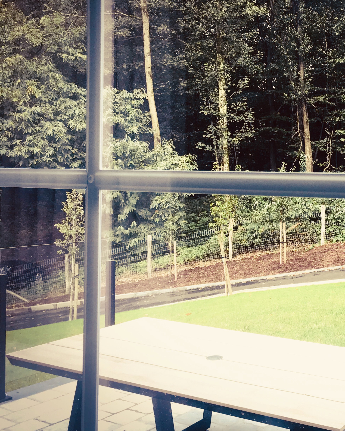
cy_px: 187
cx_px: 353
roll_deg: -1.6
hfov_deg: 30.8
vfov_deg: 41.1
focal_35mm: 45
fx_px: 574
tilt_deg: +0.5
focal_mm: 3.99
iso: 20
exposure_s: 1/114
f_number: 1.8
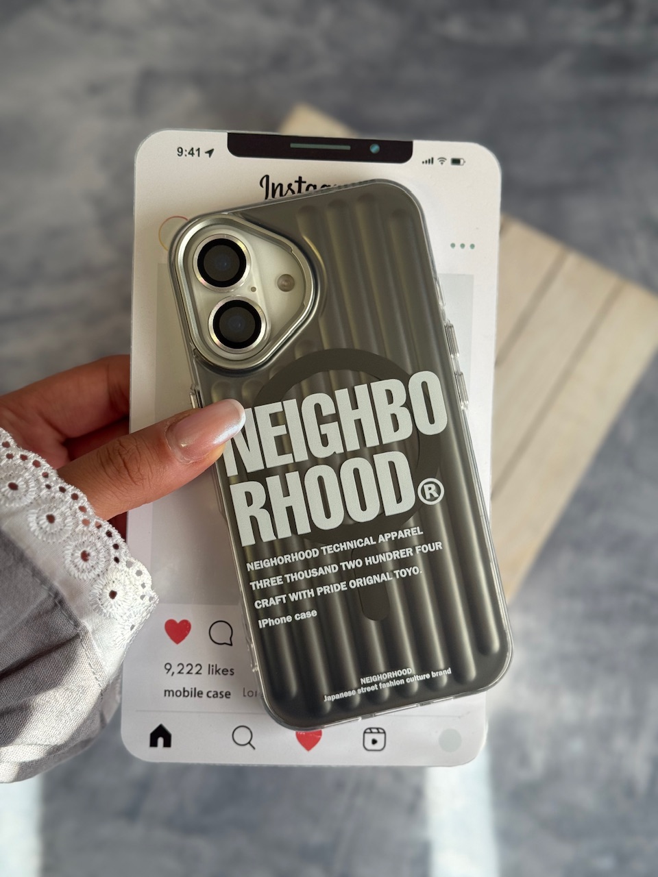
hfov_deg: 30.3
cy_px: 438
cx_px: 329
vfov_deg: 39.7
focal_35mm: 48
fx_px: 1217
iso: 80
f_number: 1.78
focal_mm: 6.76
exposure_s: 1/310
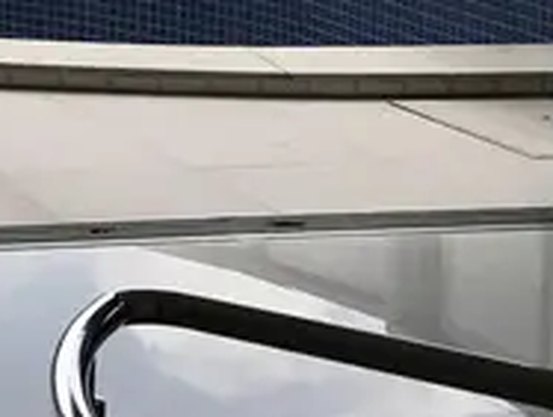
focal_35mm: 153
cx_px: -722
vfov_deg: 9.2
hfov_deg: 11.1
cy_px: -358
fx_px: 2449
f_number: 1.8
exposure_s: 1/4167
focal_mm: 3.99
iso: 20
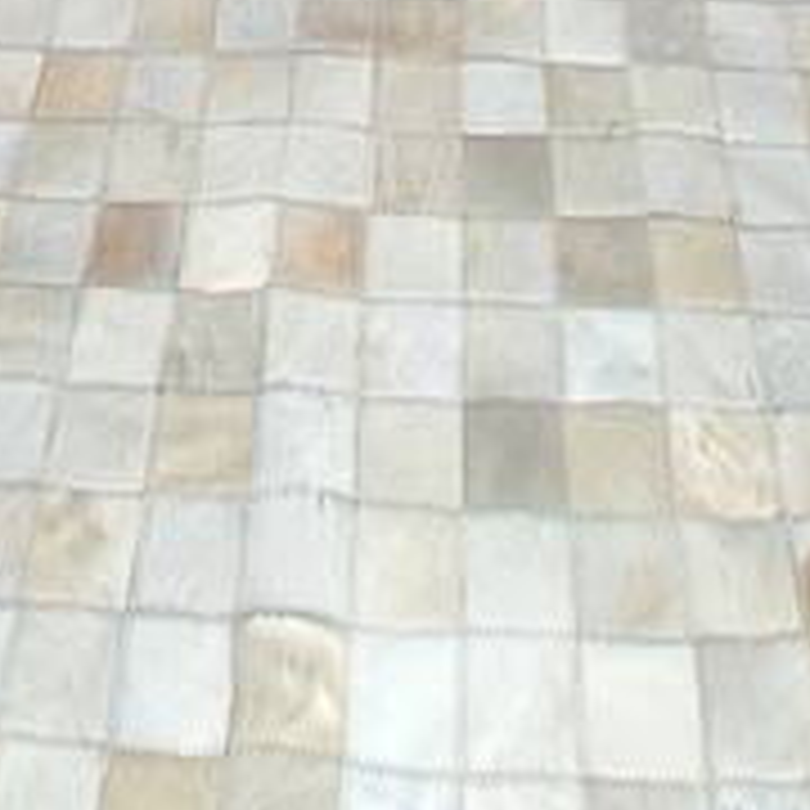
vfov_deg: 13.3
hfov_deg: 25.0
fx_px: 1827
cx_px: 346
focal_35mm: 69
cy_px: -1350
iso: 64
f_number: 2.2
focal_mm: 1.74
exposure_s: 1/120
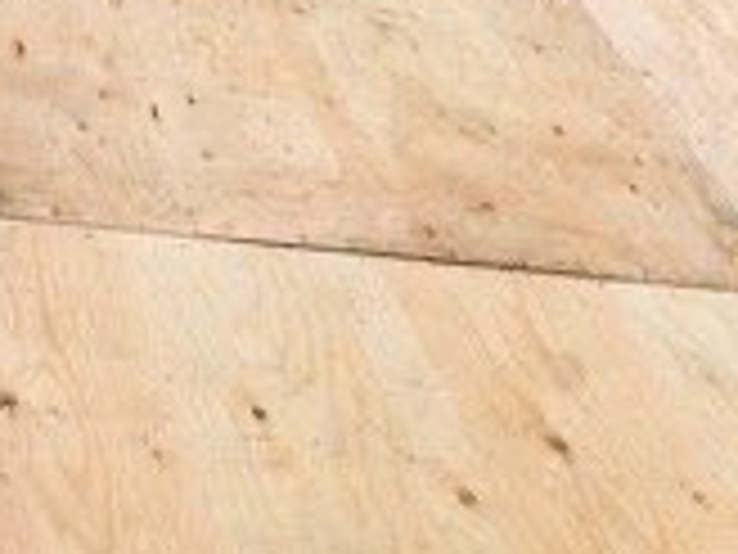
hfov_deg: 17.9
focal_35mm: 109
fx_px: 2324
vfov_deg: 13.3
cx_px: 171
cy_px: -68
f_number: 1.8
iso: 20
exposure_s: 1/1656
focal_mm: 3.99
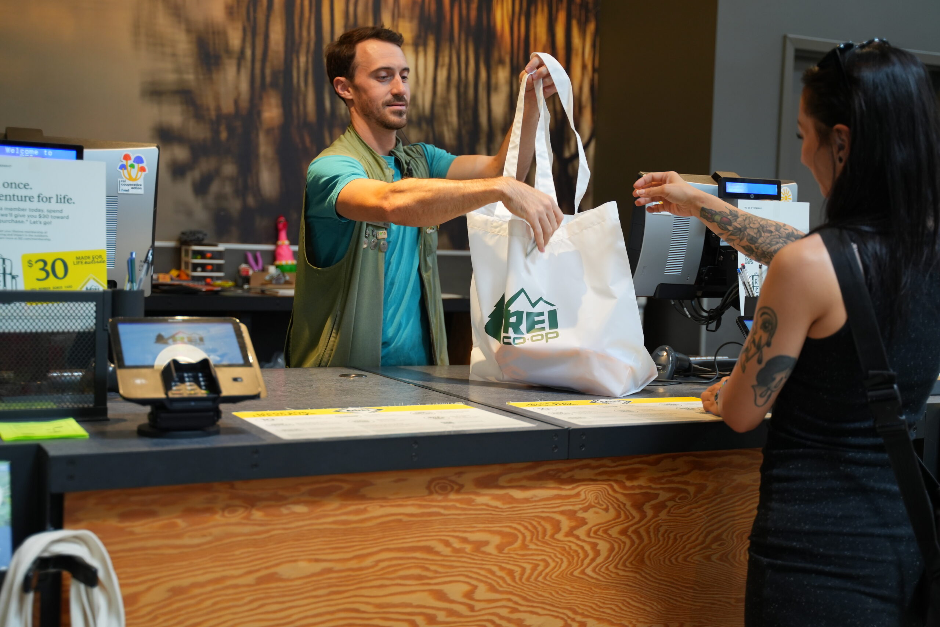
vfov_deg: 29.2
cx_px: 470
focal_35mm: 46
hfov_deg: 42.7
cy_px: 314
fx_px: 1201
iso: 640
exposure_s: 1/125
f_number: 2.8
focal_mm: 46
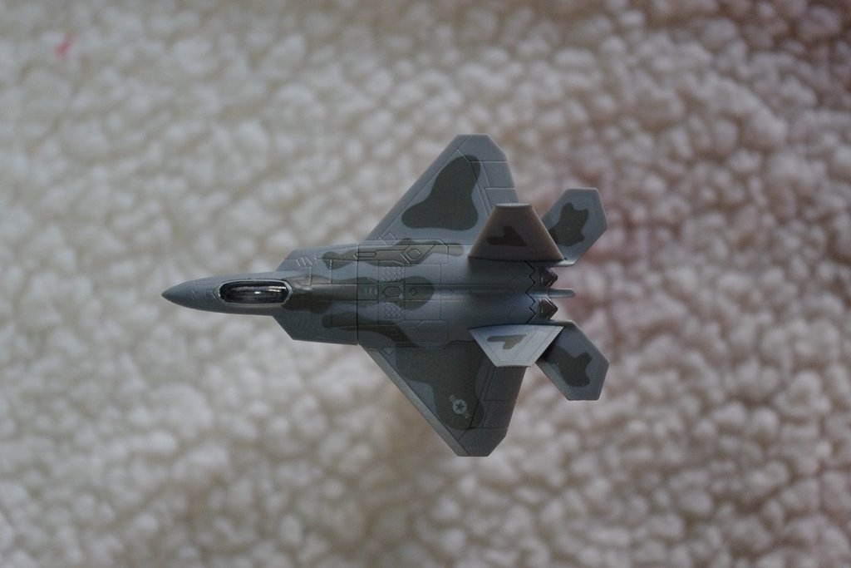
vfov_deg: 16.7
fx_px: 1939
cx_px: 426
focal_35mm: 82
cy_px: 284
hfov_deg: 24.8
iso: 3200
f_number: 6.3
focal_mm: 55
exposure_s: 1/100
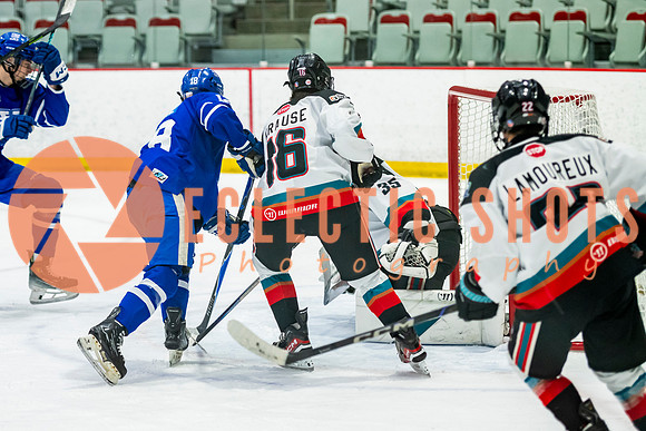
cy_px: 188
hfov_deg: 12.9
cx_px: 145
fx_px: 2848
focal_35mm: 159
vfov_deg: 8.7
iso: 1600
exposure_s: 1/1000
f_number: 3.2
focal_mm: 102
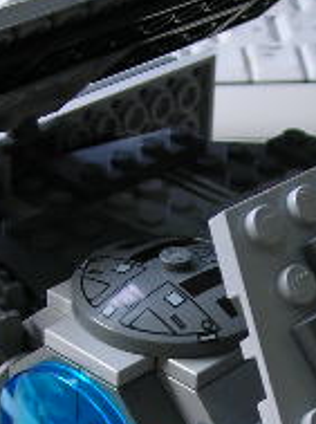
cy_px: 397
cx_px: 269
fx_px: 1575
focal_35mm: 129
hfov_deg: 11.4
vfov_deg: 15.1
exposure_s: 1/18.7
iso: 50
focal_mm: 6.3
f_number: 3.2
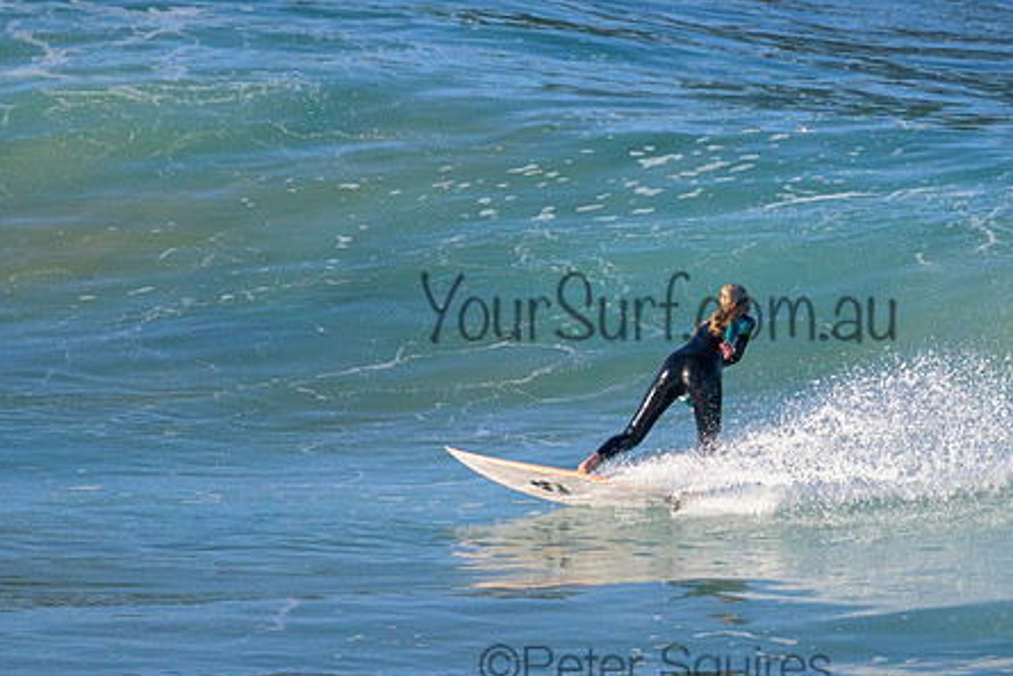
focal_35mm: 1043
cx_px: 656
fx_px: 29357
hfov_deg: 2.0
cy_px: 288
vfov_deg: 1.3
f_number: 11
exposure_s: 1/2000
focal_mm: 800
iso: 3200
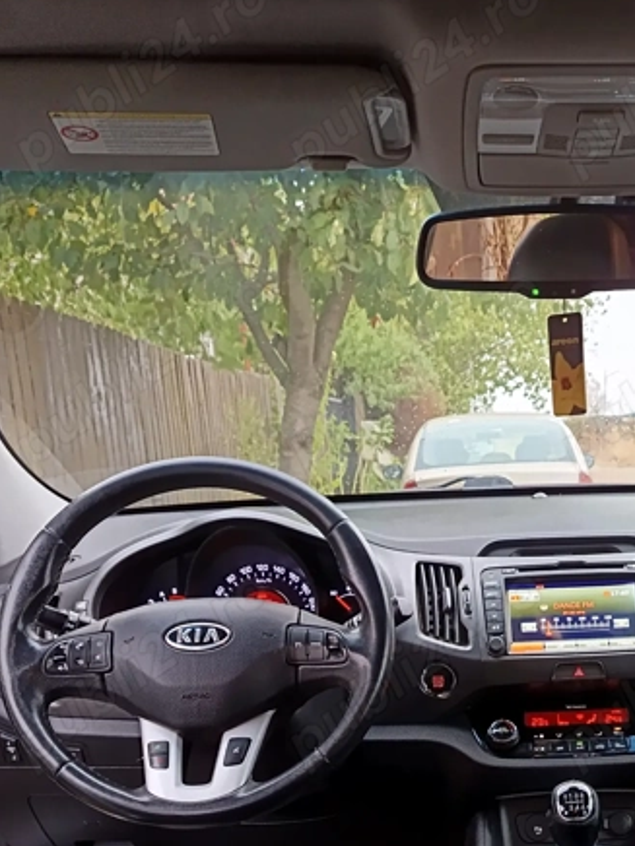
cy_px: 732
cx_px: 550
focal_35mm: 44
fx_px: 1076
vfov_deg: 40.3
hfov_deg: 31.6
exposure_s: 1/50
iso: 1044
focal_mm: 5.31
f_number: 1.7
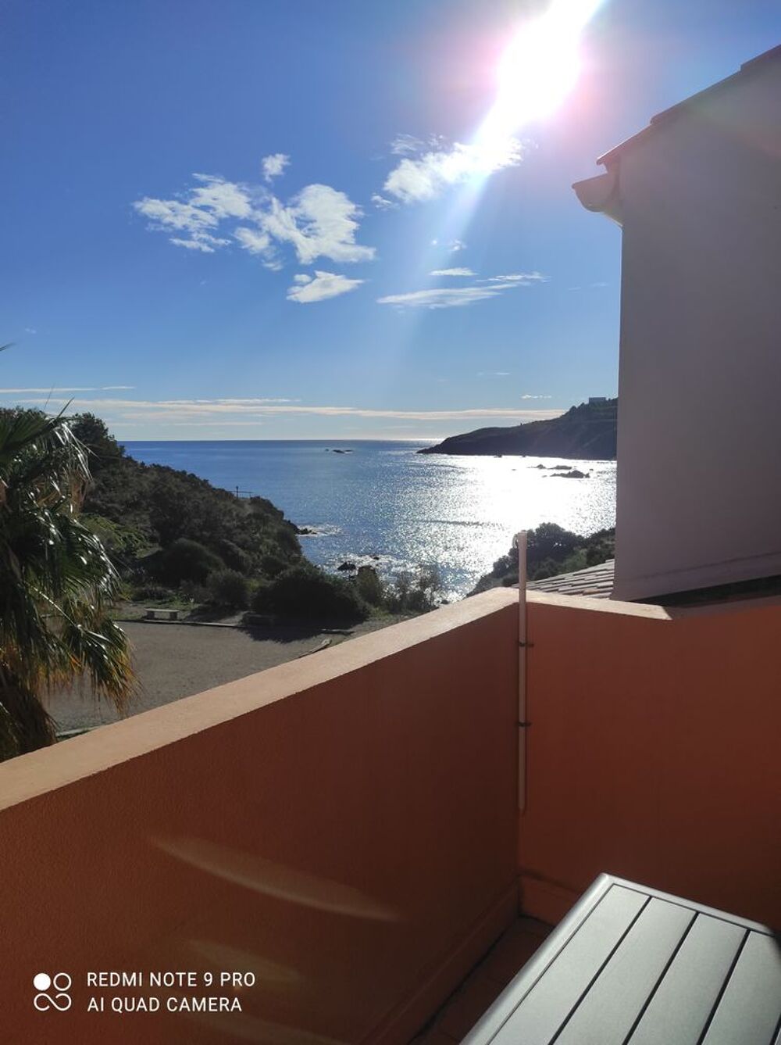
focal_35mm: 25
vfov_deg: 69.4
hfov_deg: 54.8
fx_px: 753
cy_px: 522
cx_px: 390
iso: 100
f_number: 1.89
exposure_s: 1/6641
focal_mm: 5.43
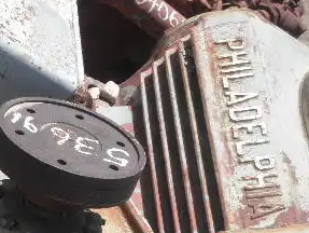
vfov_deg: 14.8
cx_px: -30
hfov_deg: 19.2
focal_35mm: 98
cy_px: 253
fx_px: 876
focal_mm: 7.9
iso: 64
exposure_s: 1/80
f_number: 9.6
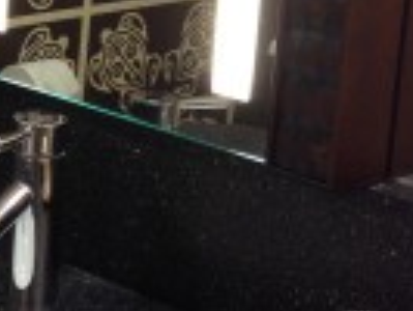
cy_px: 65
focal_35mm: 159
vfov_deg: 9.3
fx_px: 1899
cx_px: -245
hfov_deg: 11.8
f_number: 2.4
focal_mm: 4.13
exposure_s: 1/20
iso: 80
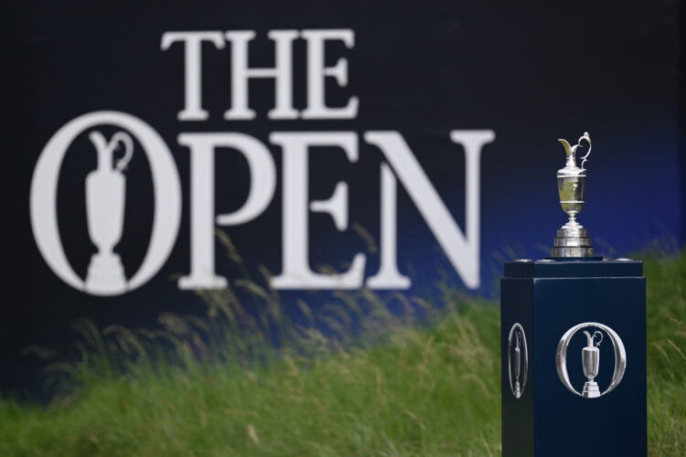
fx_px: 11432
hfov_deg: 3.4
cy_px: 228
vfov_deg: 2.3
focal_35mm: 600
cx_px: 343
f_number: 2.8
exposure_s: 1/2000
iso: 200
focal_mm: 400
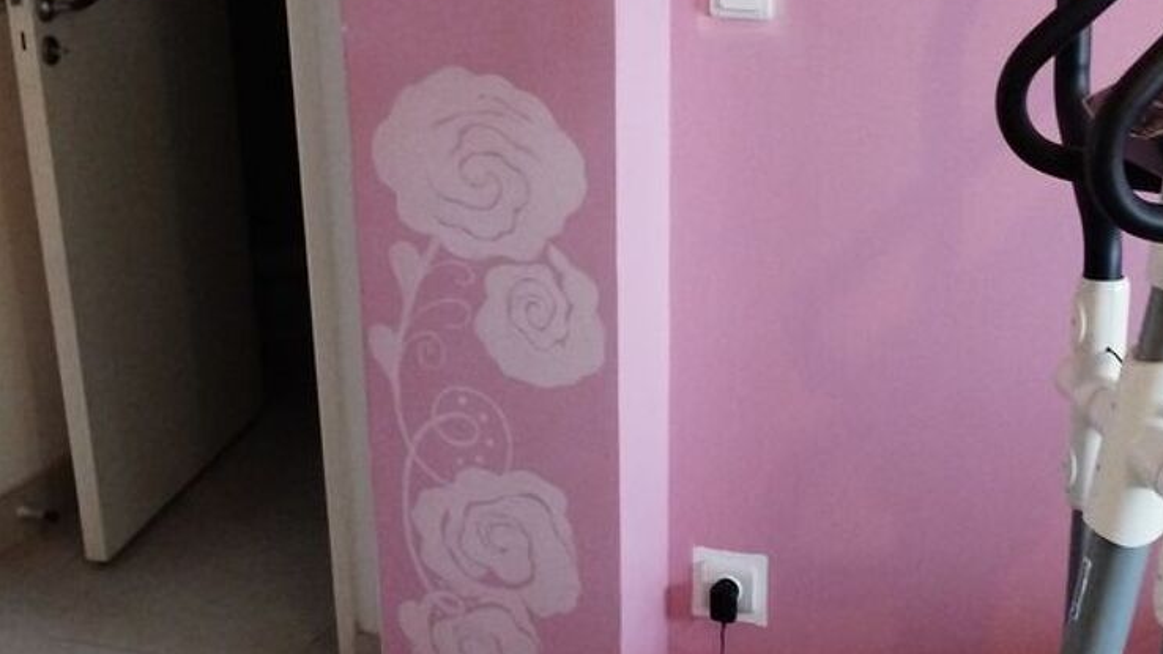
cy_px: 468
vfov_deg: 21.7
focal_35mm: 55
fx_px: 1696
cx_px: 761
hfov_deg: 37.5
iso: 2141
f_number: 1.8
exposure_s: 1/20
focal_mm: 4.27
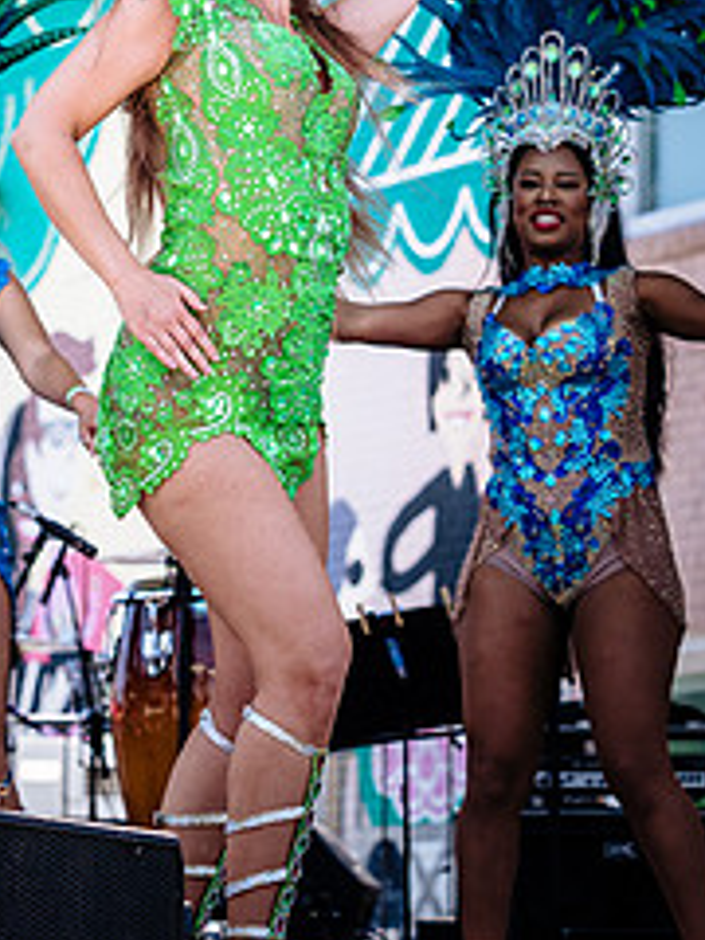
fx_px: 5811
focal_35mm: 214
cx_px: 186
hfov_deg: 6.9
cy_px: 274
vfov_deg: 9.2
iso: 200
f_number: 2.8
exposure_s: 1/1600
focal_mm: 57
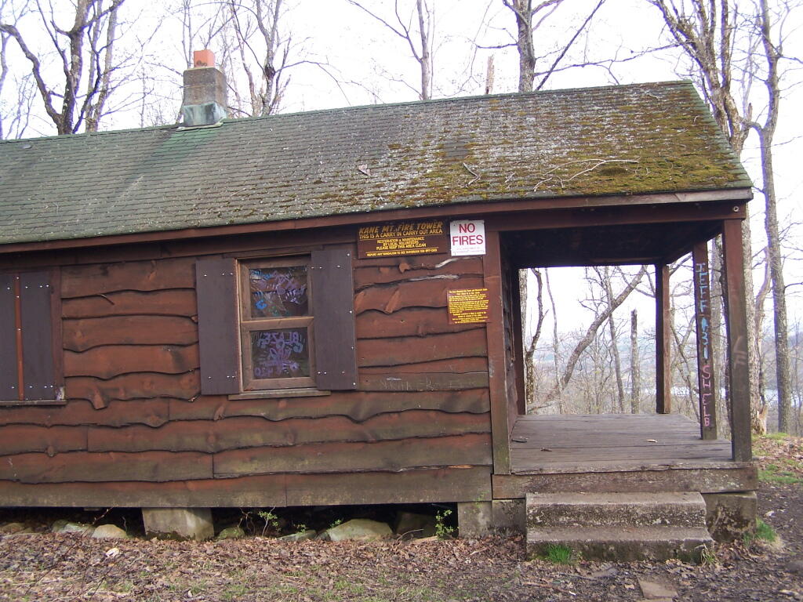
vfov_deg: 37.7
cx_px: 402
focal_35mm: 38
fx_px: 881
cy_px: 301
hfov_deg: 49.0
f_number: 2.8
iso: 80
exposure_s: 1/100
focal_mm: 6.3
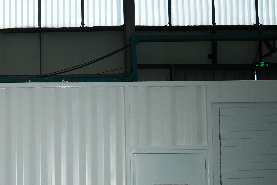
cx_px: 20
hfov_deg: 27.6
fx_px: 539
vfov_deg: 19.1
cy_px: 170
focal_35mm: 70
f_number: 5.6
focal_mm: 30
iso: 800
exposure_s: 1/200
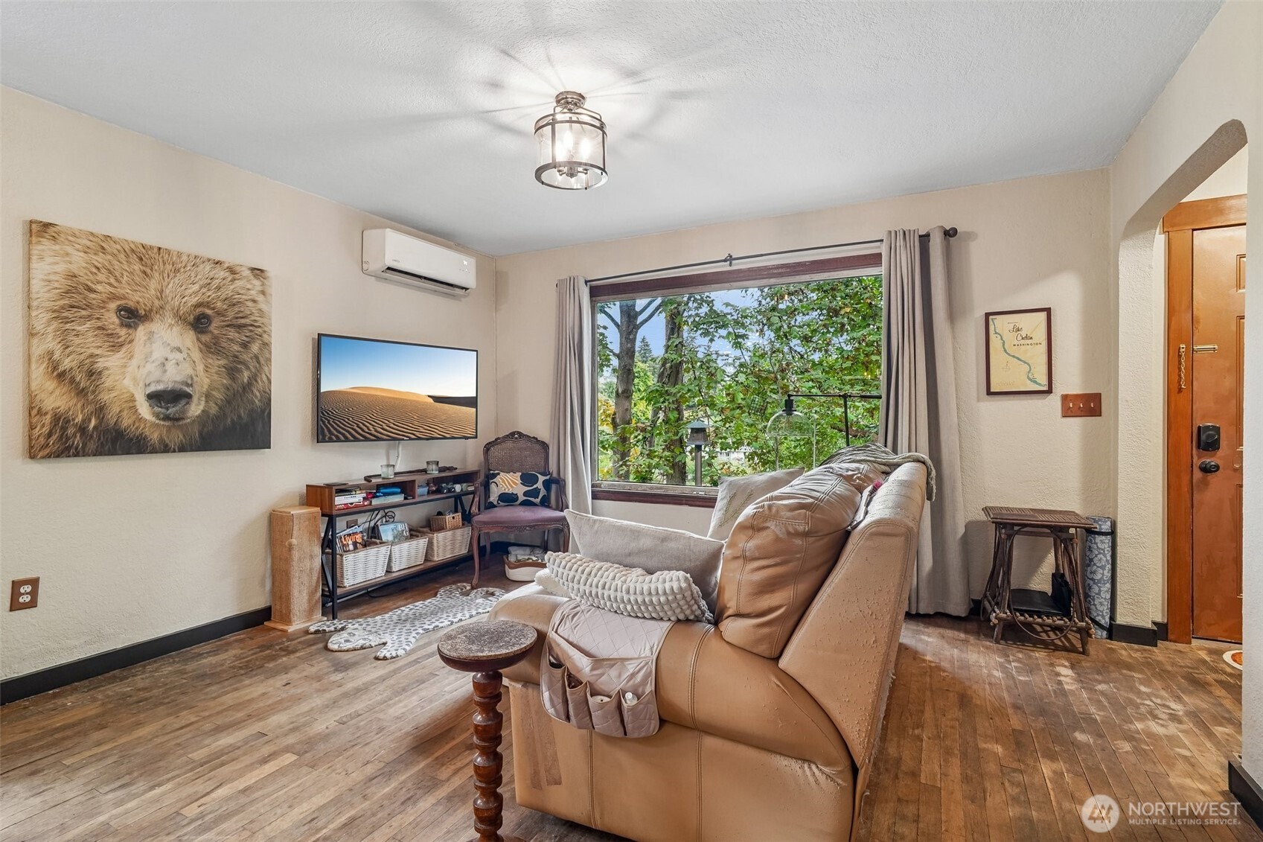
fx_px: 561
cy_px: 421
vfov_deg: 73.7
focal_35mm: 16
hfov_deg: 96.7
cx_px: 632
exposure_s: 1/25
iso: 1600
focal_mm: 16
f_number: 8
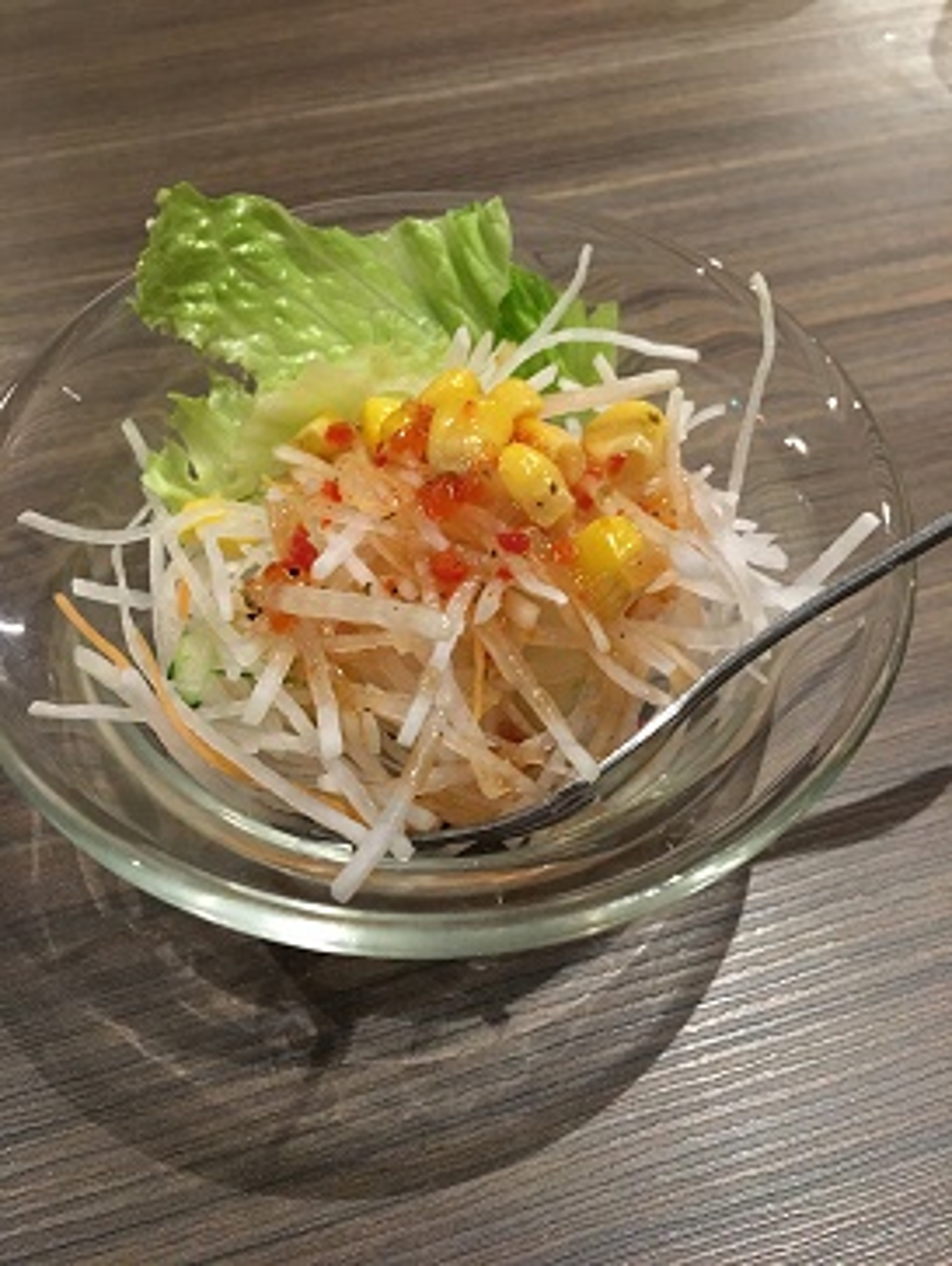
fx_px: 1062
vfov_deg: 61.6
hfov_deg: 48.3
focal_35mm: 29
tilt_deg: -57.6
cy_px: 633
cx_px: 476
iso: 200
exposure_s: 1/17
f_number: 2.2
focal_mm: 4.15
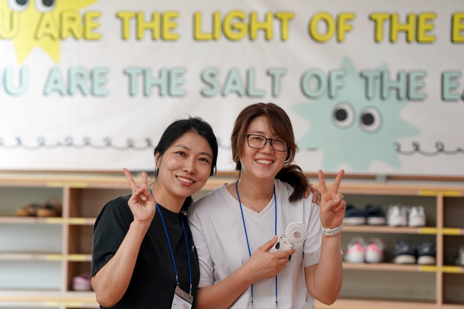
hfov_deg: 12.6
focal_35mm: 163
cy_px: 154
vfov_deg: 8.4
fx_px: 2101
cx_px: 232
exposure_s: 1/200
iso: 1250
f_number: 4
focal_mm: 163
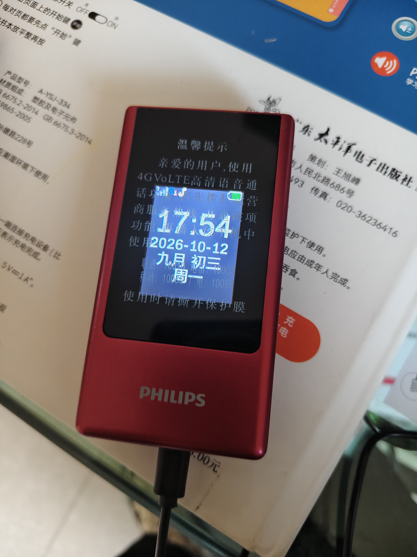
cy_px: 278
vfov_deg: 73.9
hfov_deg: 58.9
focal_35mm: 23
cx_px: 208
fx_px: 369
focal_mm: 5.56
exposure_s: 1/50
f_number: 1.88
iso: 639
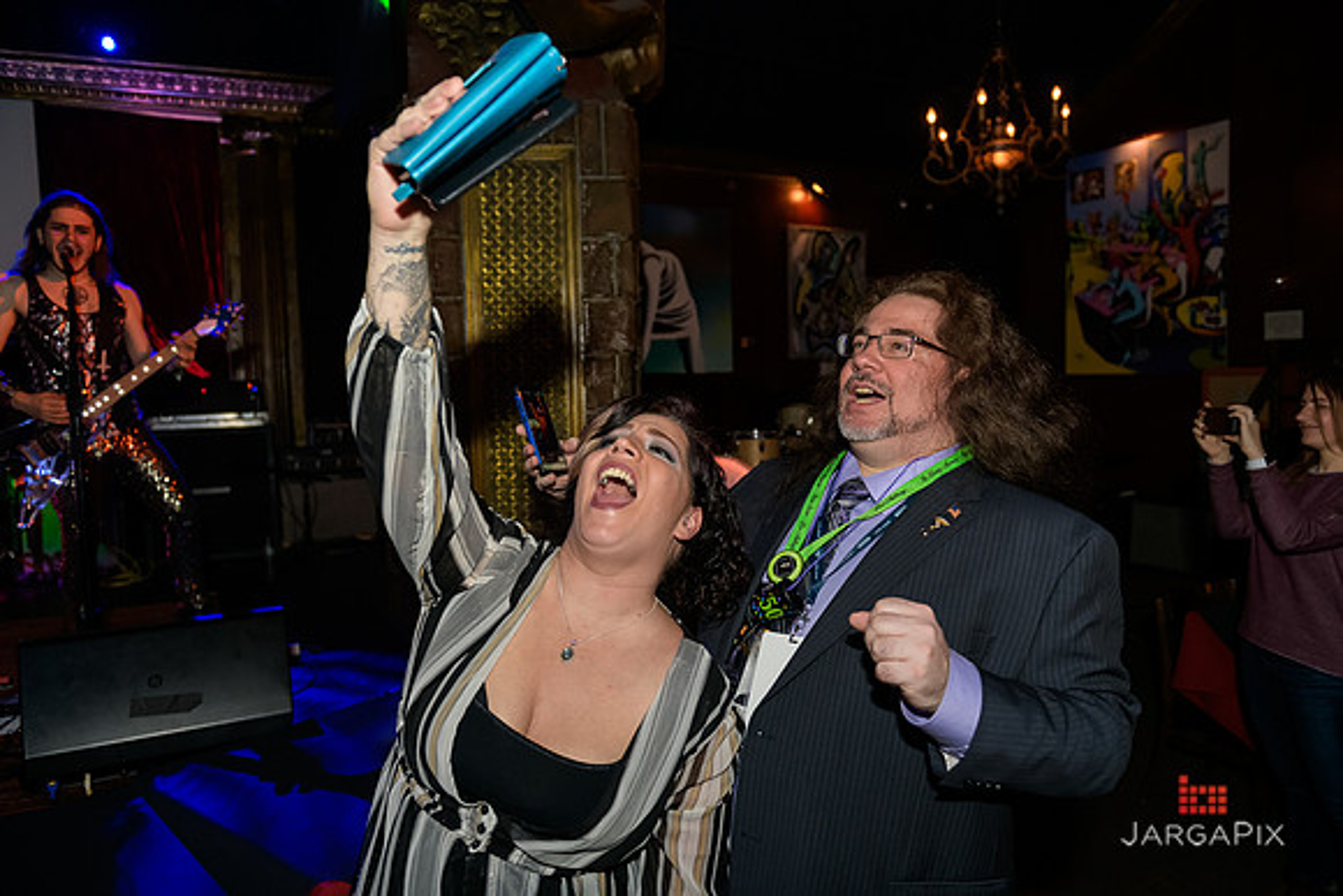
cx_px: 672
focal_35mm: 24
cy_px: 448
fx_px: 896
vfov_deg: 53.2
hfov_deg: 73.7
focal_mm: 24
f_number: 3.2
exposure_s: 1/125
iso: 1600
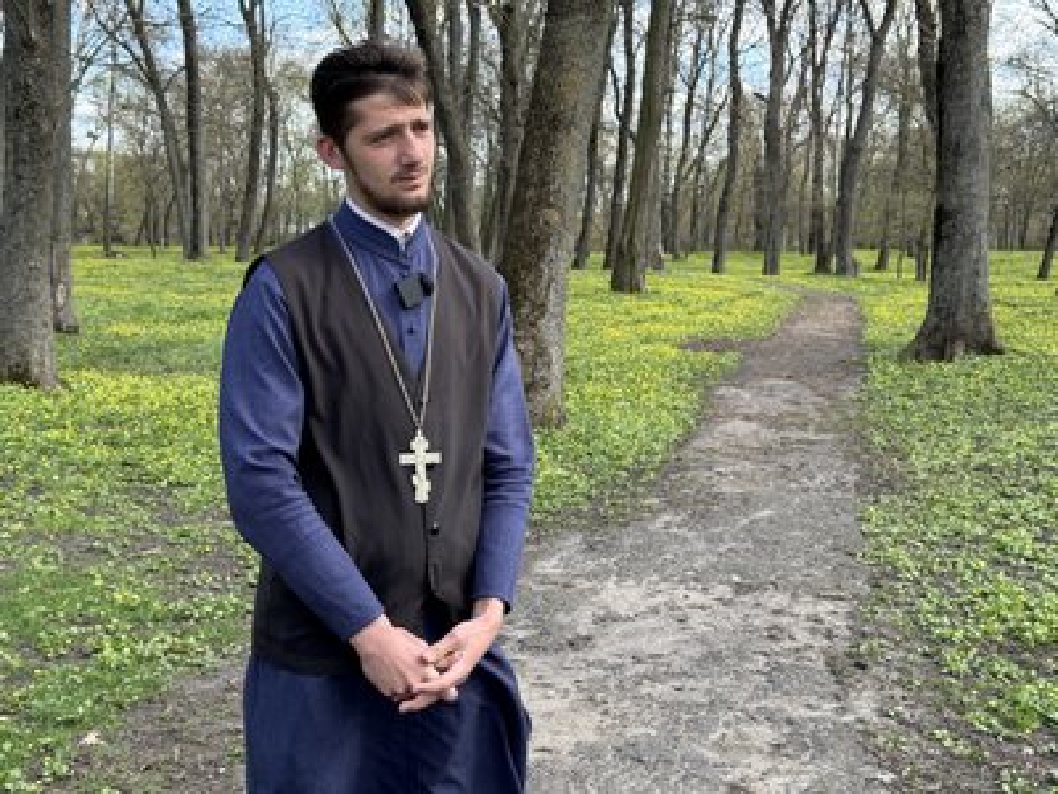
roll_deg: -0.3
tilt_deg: -5.7
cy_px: 397
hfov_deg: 39.7
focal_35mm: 48
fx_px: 1467
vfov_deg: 30.3
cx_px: 529
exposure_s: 1/499
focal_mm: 6.76
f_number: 1.78
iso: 64
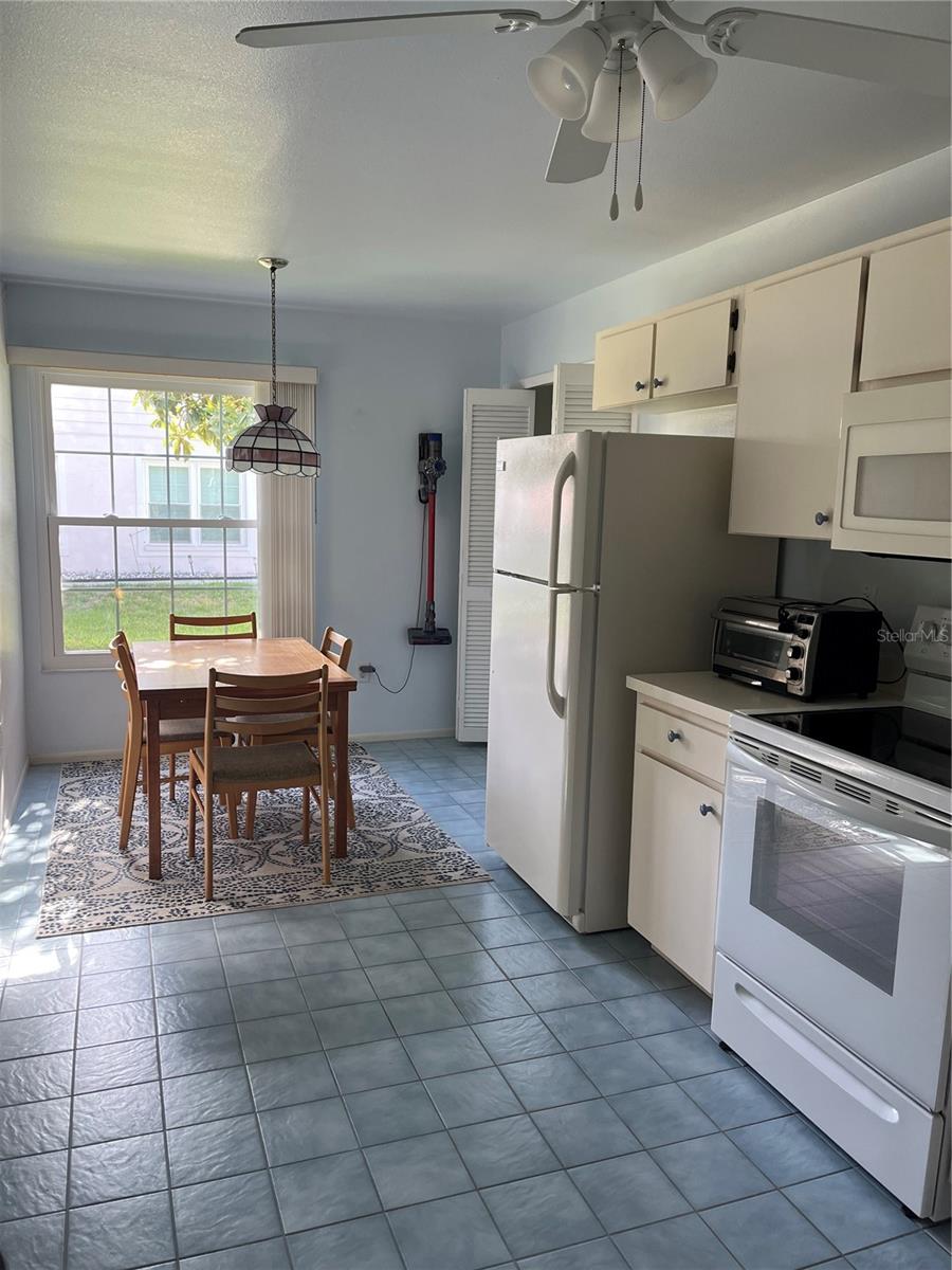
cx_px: 476
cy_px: 635
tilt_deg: -9.2
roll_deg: -1.3
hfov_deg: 53.1
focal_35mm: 26
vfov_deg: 67.3
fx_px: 953
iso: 125
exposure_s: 1/120
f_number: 1.6
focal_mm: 5.1
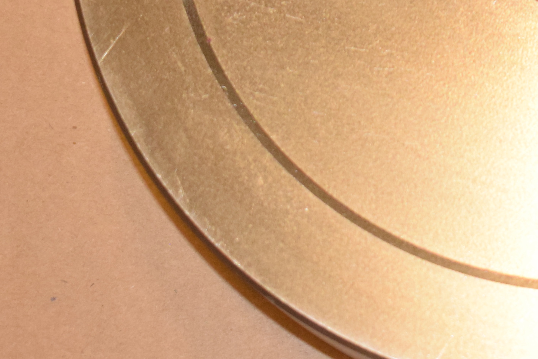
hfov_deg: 12.0
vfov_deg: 8.0
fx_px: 2496
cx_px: 674
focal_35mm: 167
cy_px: -194
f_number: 5
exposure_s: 1/125
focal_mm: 36
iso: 2000
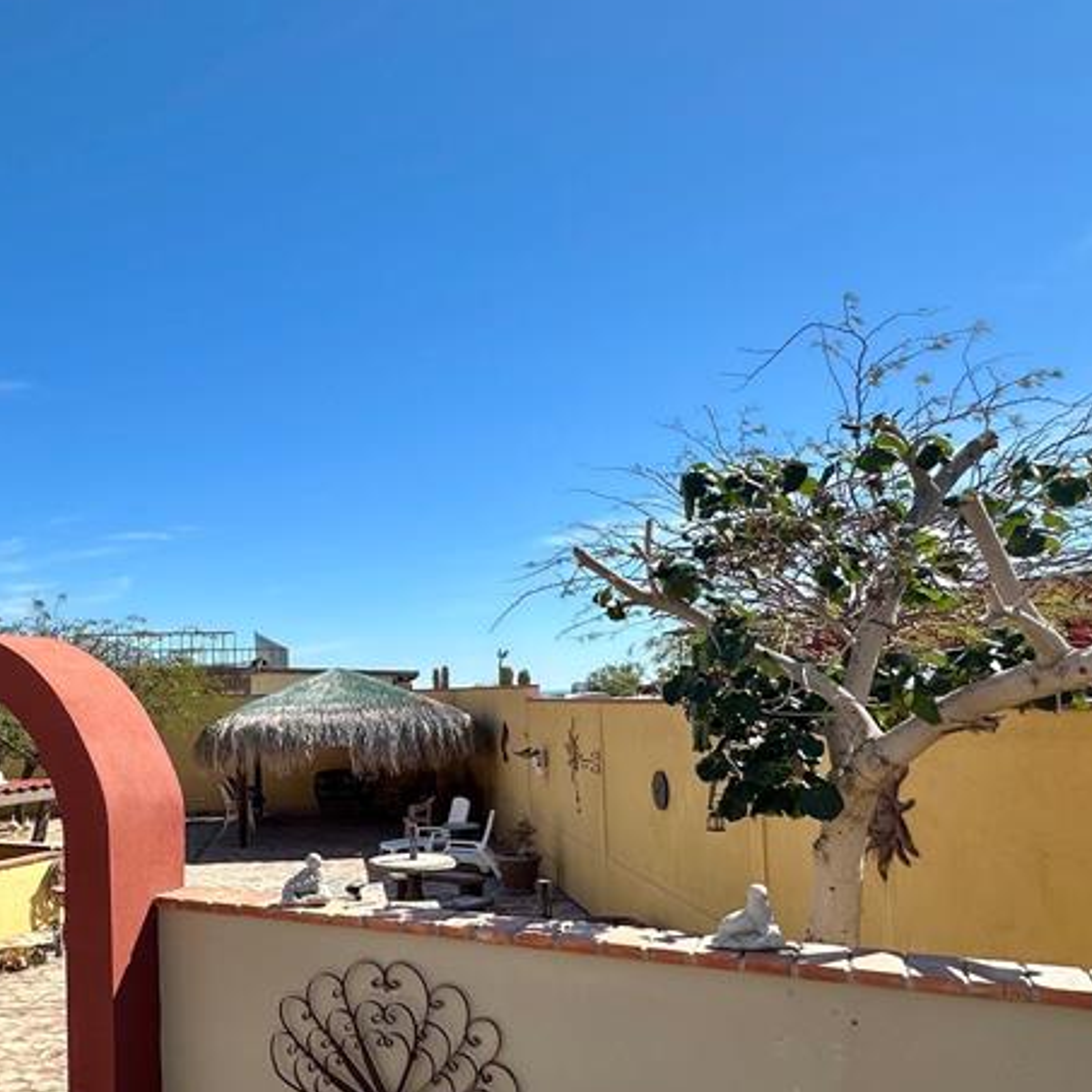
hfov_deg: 54.8
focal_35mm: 28
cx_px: 282
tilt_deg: +2.4
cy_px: 656
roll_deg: +1.3
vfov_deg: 56.9
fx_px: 999
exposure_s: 1/2451
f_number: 2.2
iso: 50
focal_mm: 2.22
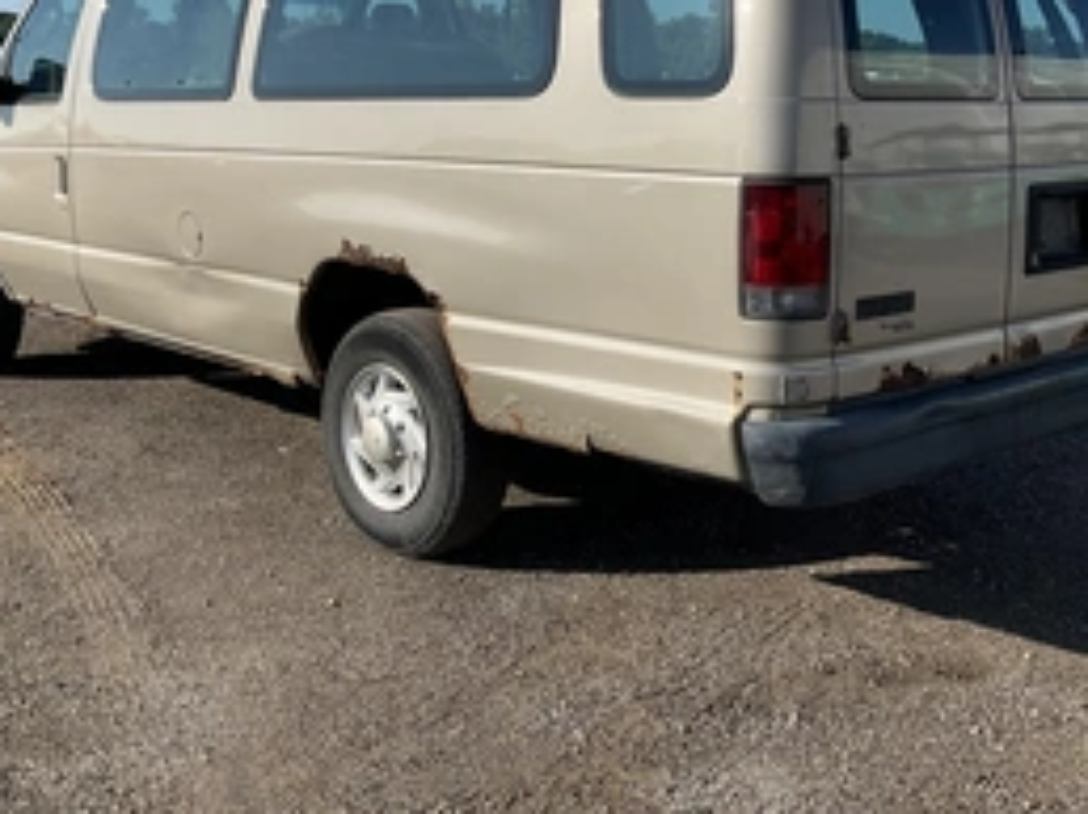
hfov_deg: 42.1
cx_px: 586
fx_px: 1413
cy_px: 190
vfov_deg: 31.5
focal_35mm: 45
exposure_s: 1/2058
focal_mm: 3
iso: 25
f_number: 1.8
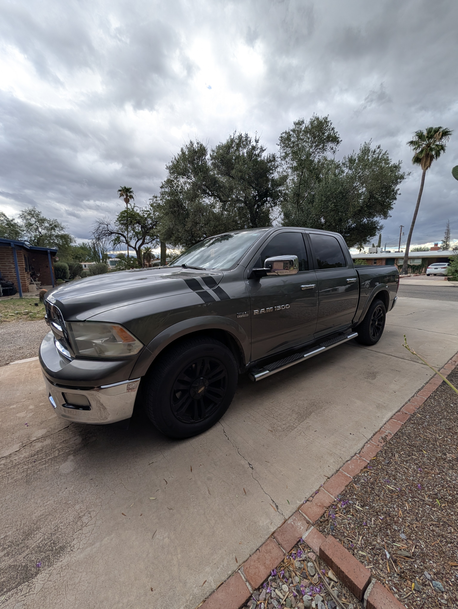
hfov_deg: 94.6
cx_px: 229
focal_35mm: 12
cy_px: 304
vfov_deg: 110.5
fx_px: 211
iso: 44
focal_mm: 2.02
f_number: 1.7
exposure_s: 1/1171
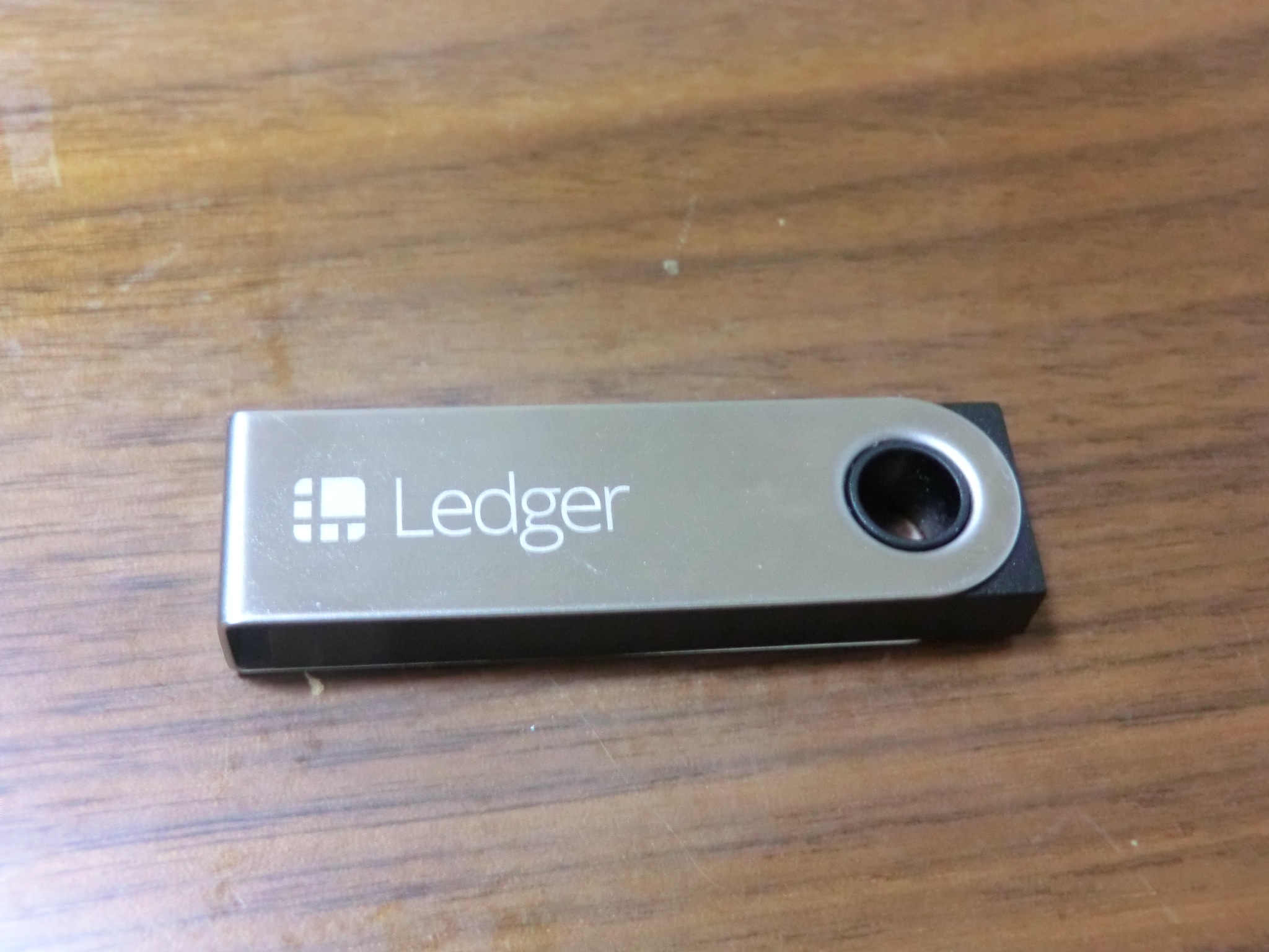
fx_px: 1466
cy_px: 476
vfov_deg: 36.0
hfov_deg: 46.8
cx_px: 634
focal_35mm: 40
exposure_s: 1/10
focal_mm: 7.1
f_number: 3.8
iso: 800
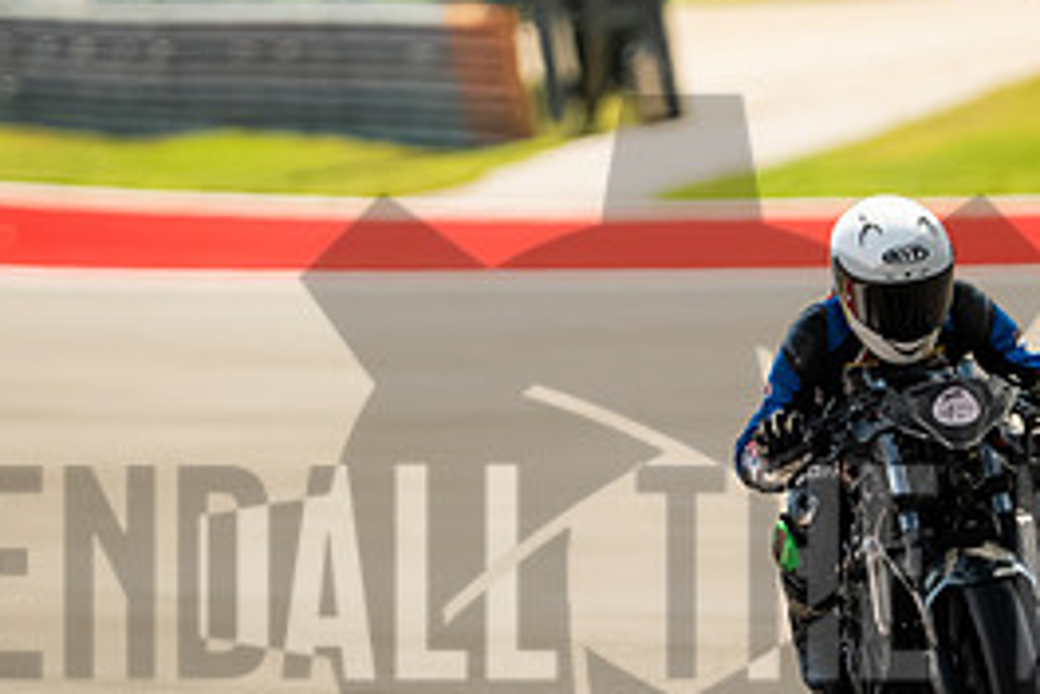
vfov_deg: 1.5
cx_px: 682
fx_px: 26662
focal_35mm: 923
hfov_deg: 2.2
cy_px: 578
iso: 1600
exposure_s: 1/8000
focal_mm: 280
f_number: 2.8
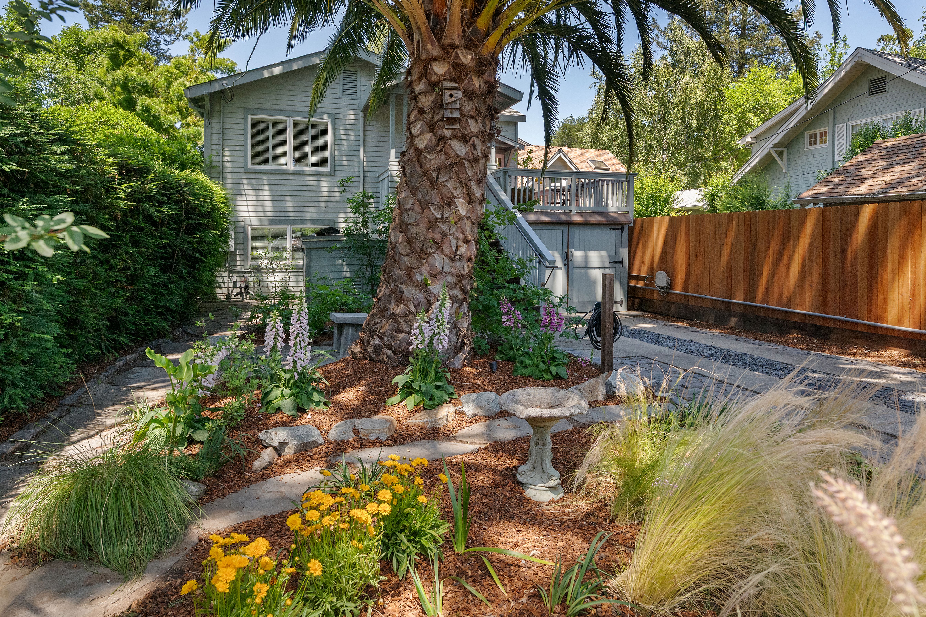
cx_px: 463
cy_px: 308
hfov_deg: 81.2
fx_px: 540
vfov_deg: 59.5
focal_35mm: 21
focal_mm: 14
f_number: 5
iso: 400
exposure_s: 1/800
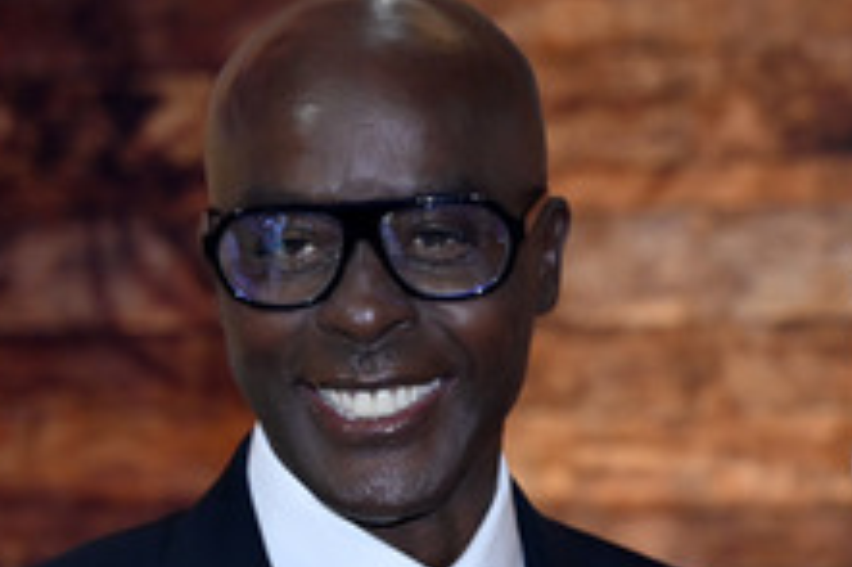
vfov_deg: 8.9
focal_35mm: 153
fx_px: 3618
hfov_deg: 13.3
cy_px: 513
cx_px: 781
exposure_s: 1/200
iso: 1000
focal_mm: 75
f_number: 4
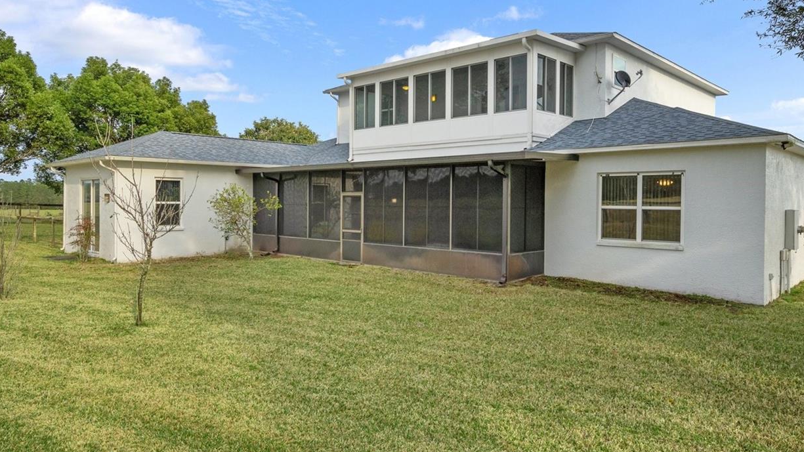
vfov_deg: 44.4
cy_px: 213
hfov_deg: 71.9
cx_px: 386
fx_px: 554
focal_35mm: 26
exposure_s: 1/250
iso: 640
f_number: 8
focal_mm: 19
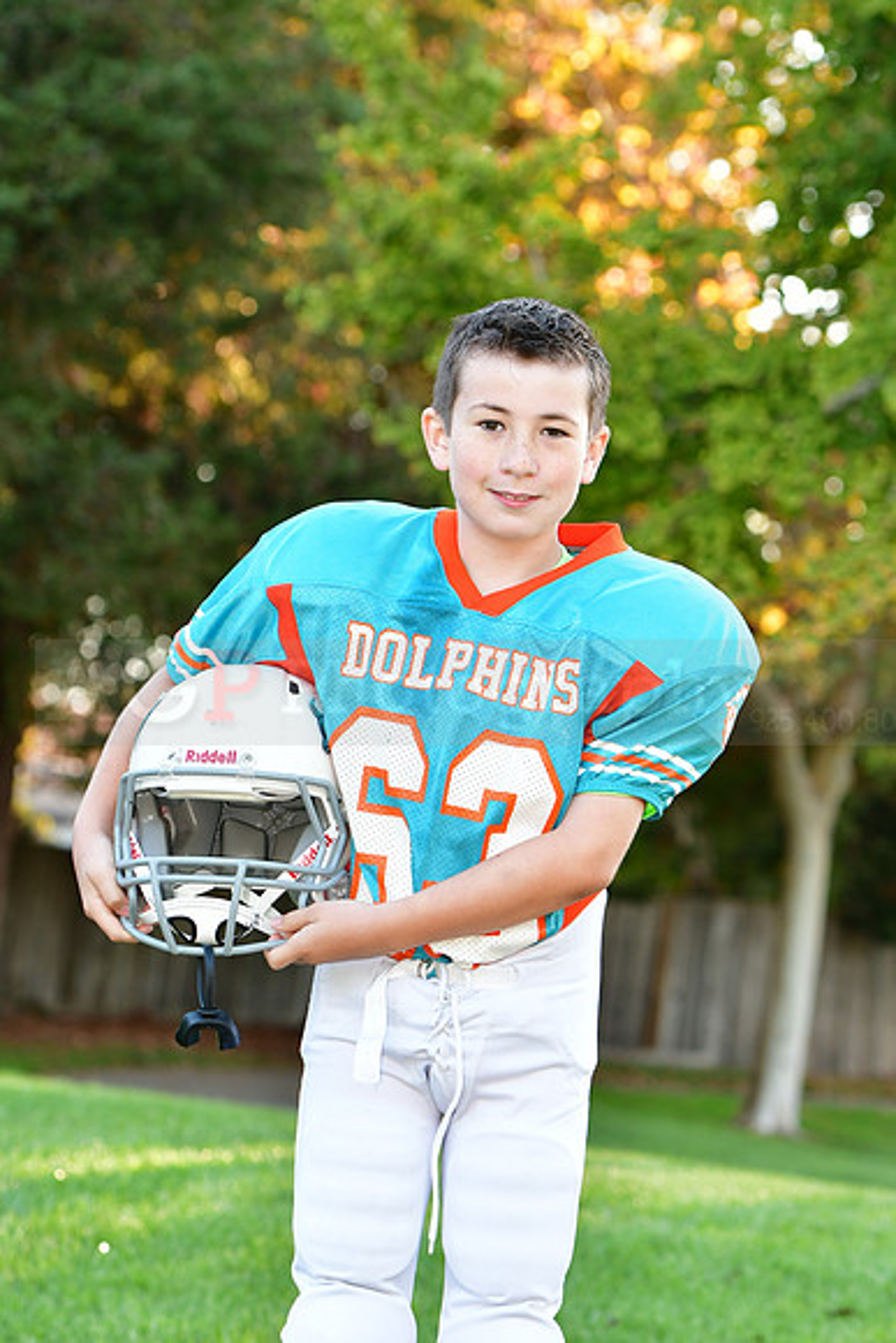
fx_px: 5316
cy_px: 672
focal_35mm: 142
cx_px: 448
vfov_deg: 14.4
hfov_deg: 9.6
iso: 400
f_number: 4.5
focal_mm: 95
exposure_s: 1/125
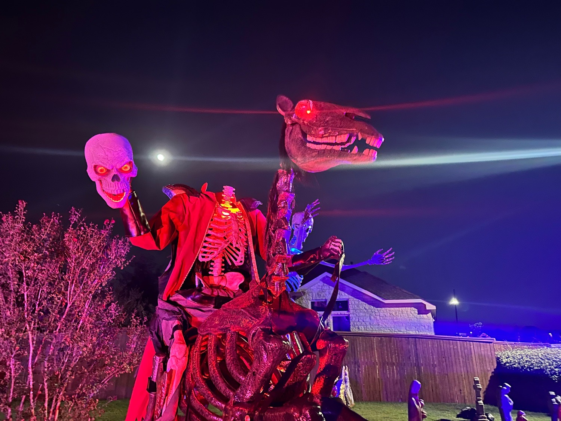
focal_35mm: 24
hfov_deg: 71.6
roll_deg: -1.7
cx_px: 280
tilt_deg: +19.0
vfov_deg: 56.8
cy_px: 210
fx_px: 389
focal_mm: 6.86
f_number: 1.78
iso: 2000
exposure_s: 1/16
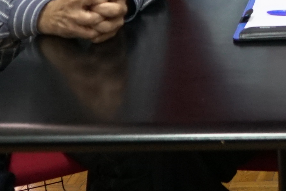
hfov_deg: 9.8
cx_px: 521
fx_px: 1574
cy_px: -203
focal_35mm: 198
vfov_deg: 6.7
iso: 2500
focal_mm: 42
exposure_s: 1/80
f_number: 4
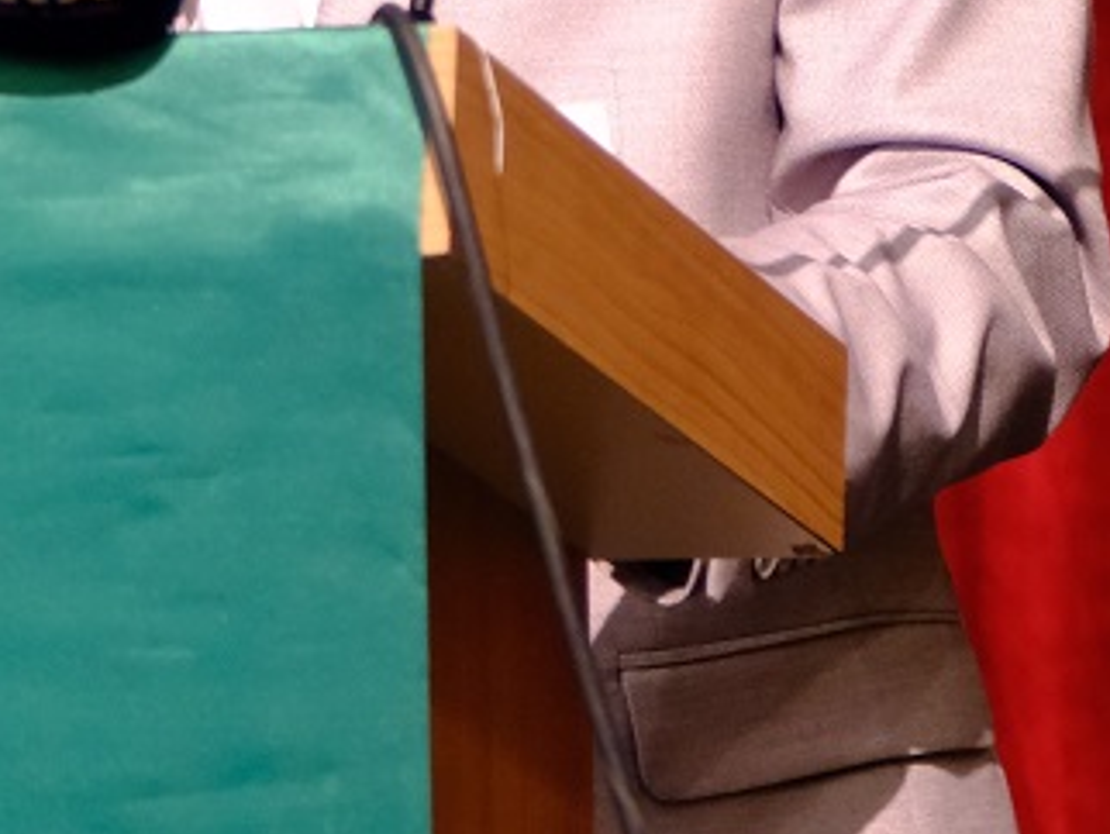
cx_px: -300
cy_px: -79
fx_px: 13735
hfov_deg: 4.6
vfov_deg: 3.5
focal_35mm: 428
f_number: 4
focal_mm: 69.8
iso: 1600
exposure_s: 1/60
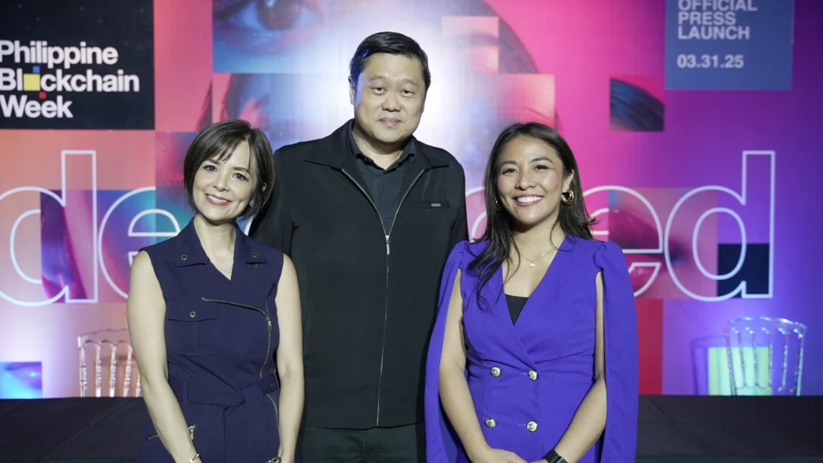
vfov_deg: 32.0
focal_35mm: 37
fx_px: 807
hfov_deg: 54.0
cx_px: 412
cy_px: 236
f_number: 2.8
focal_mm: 35
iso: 500
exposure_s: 1/125
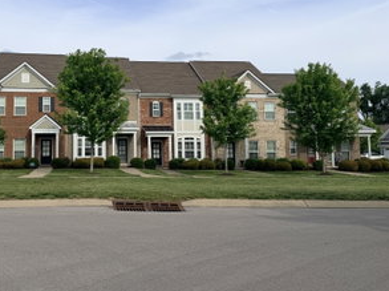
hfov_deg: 51.7
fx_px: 393
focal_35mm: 35
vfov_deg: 40.3
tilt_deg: +5.4
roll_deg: +1.1
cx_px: 128
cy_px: 109
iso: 80
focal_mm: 6.76
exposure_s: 1/5714
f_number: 1.78
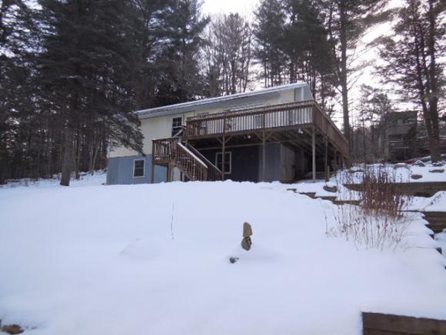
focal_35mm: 25
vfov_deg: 54.9
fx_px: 322
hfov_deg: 69.4
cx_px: 223
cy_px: 168
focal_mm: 4.5
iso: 125
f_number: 3.1
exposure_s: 1/80
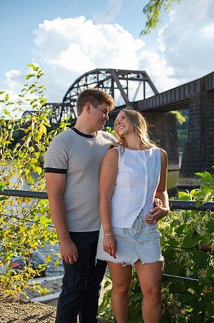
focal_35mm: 35
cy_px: 162
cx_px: 107
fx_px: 313
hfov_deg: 37.8
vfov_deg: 54.5
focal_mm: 35
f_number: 3.2
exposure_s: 1/500
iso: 100
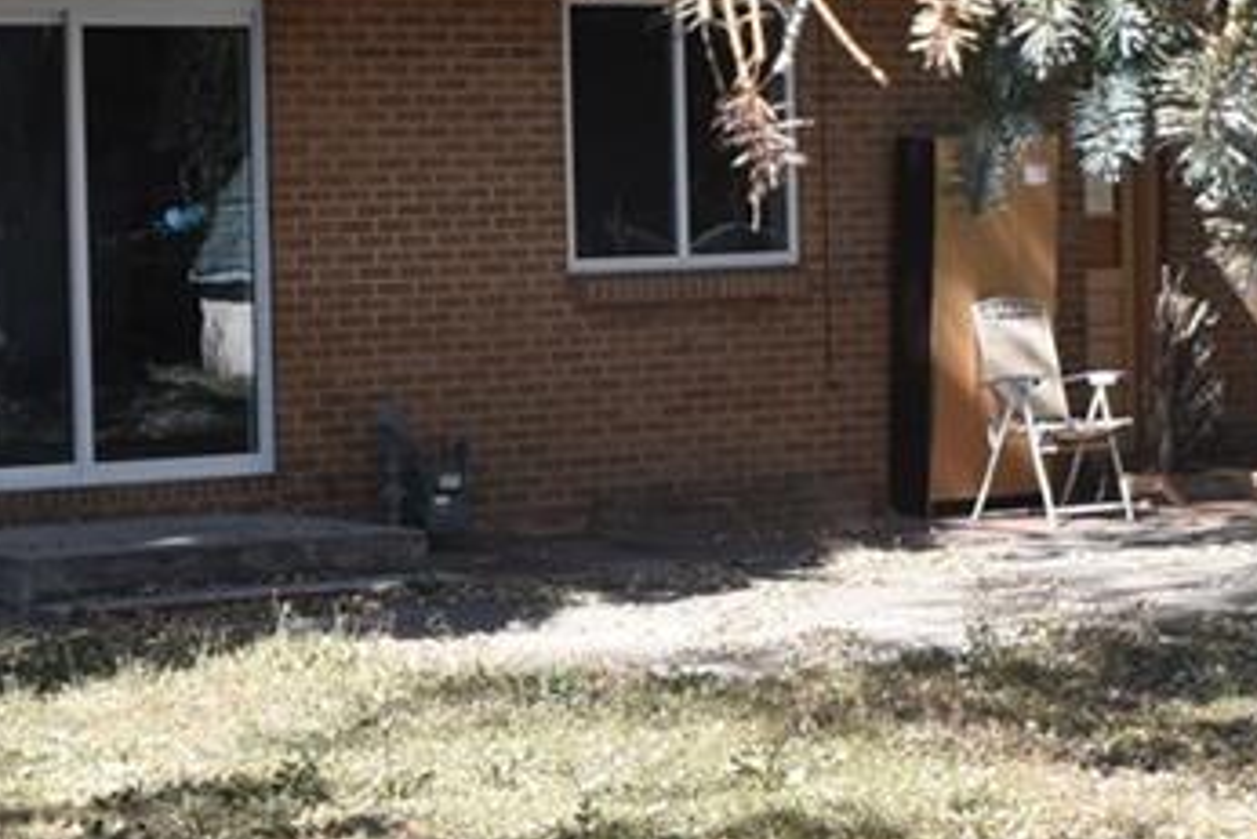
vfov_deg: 8.6
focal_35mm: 159
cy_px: 432
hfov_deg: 12.9
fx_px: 5565
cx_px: 610
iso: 250
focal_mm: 23
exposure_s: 1/250
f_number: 8
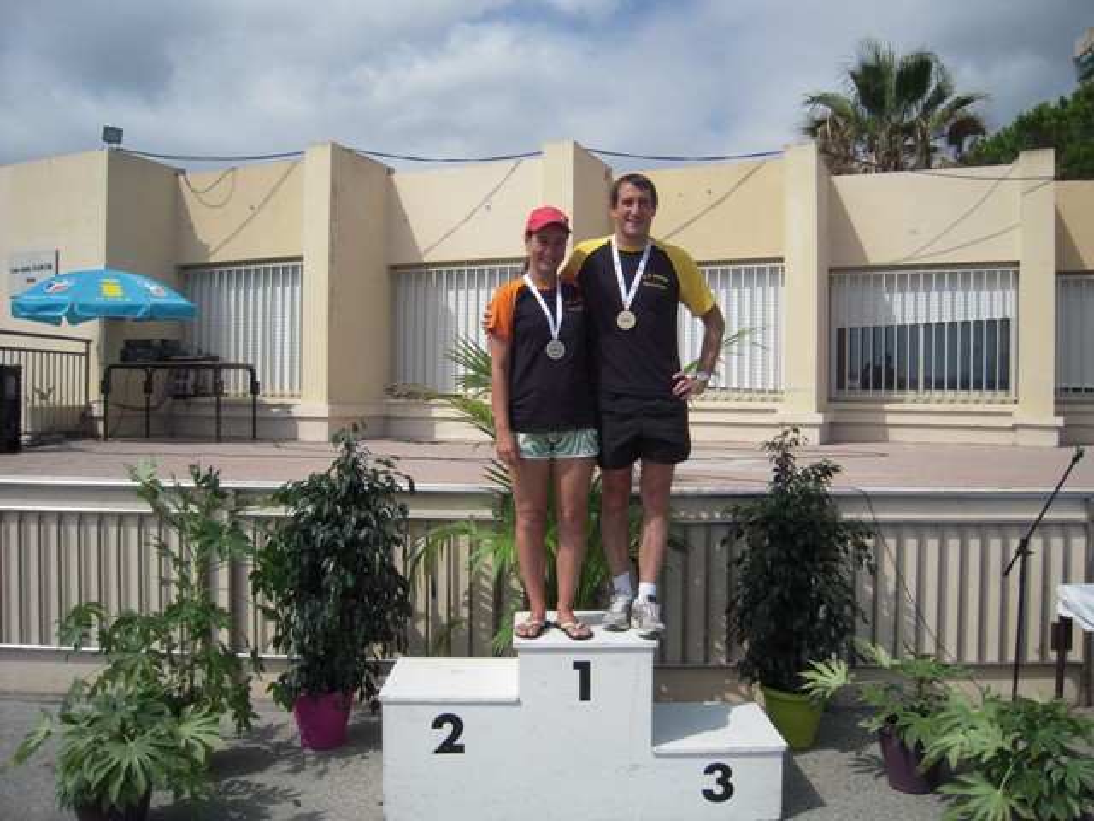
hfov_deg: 63.4
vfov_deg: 49.7
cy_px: 410
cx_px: 547
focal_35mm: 28
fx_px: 885
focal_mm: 5
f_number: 5.4
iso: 100
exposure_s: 1/640
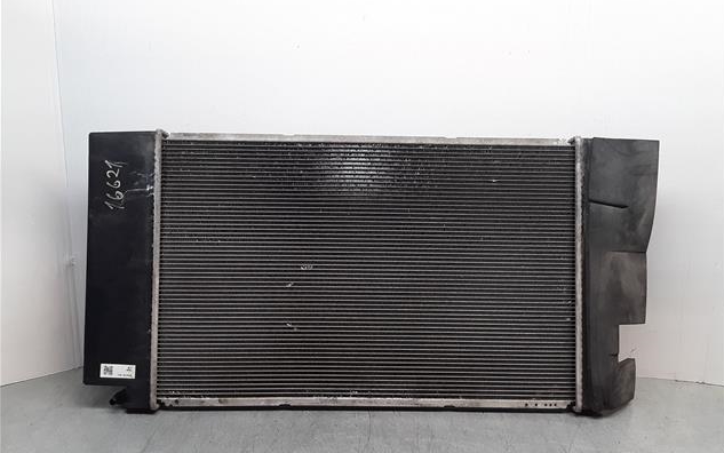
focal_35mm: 30
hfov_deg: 62.9
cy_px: 243
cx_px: 365
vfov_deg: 41.8
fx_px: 592
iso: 40
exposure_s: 1/50
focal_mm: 2.91
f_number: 1.9
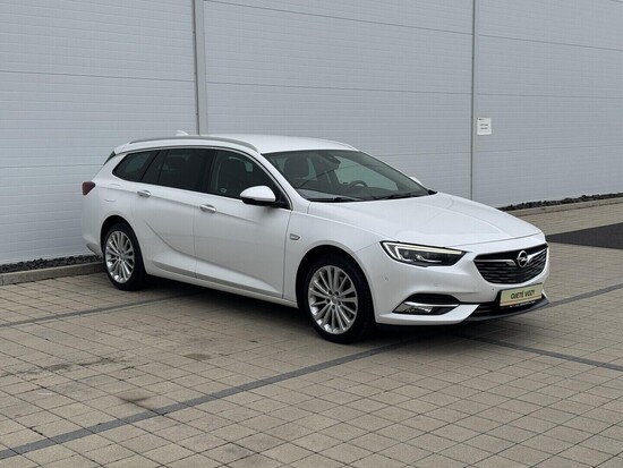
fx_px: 864
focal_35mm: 48
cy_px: 234
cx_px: 312
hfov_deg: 39.6
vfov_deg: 30.3
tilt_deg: -6.2
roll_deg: +1.1
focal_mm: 6.76
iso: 64
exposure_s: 1/854
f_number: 1.78
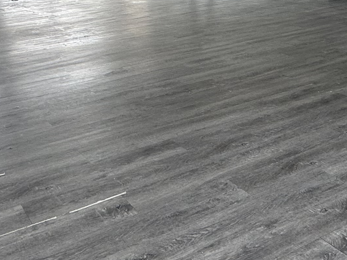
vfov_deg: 26.8
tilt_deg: -9.6
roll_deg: +4.2
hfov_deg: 36.1
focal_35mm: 53
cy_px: 40
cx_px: 205
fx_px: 531
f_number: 2.2
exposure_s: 1/99
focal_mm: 2.22
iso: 64
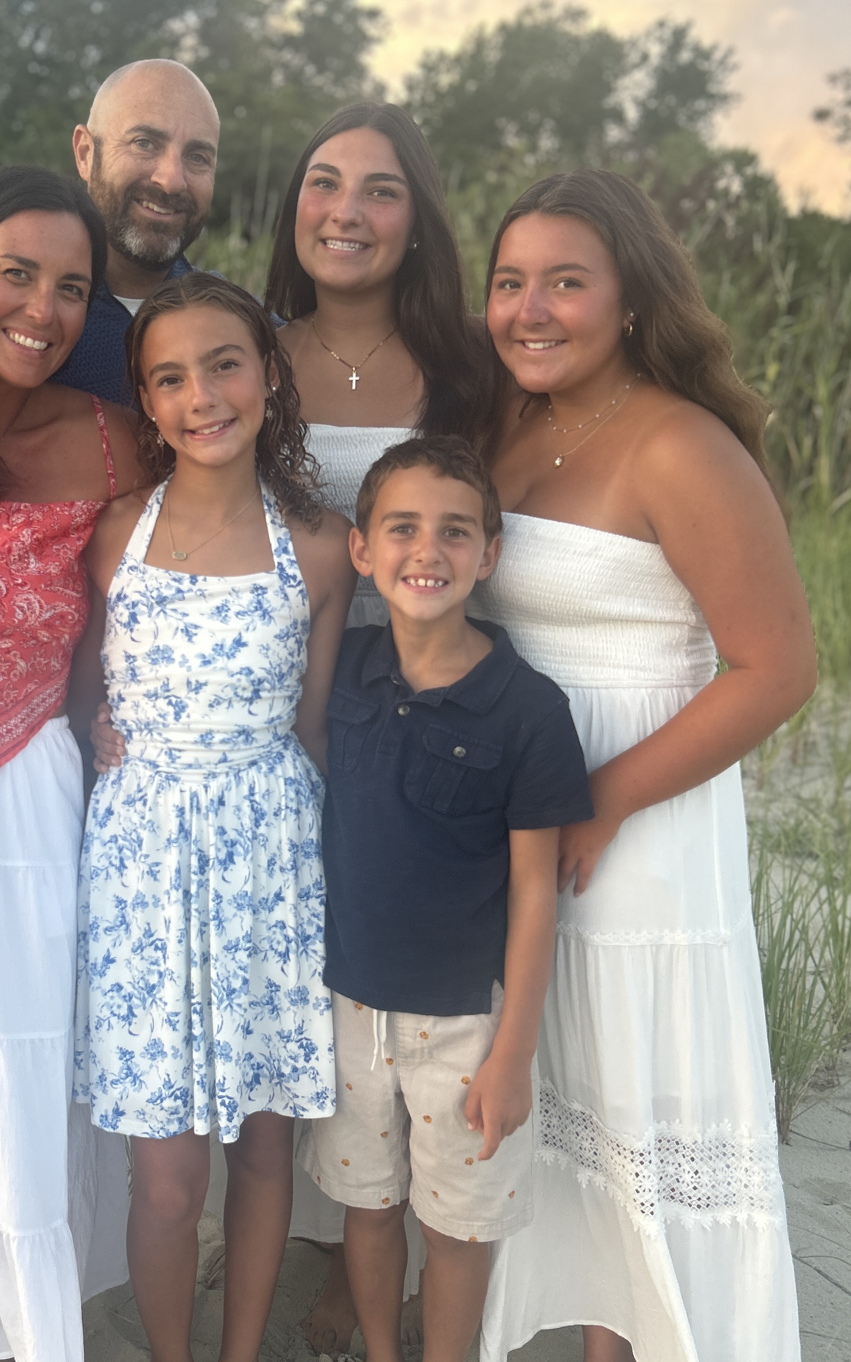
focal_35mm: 38
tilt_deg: -11.2
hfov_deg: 33.1
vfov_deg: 51.5
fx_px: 1410
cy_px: 727
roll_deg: +0.2
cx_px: 239
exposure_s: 1/486
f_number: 1.5
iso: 50
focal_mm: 5.7
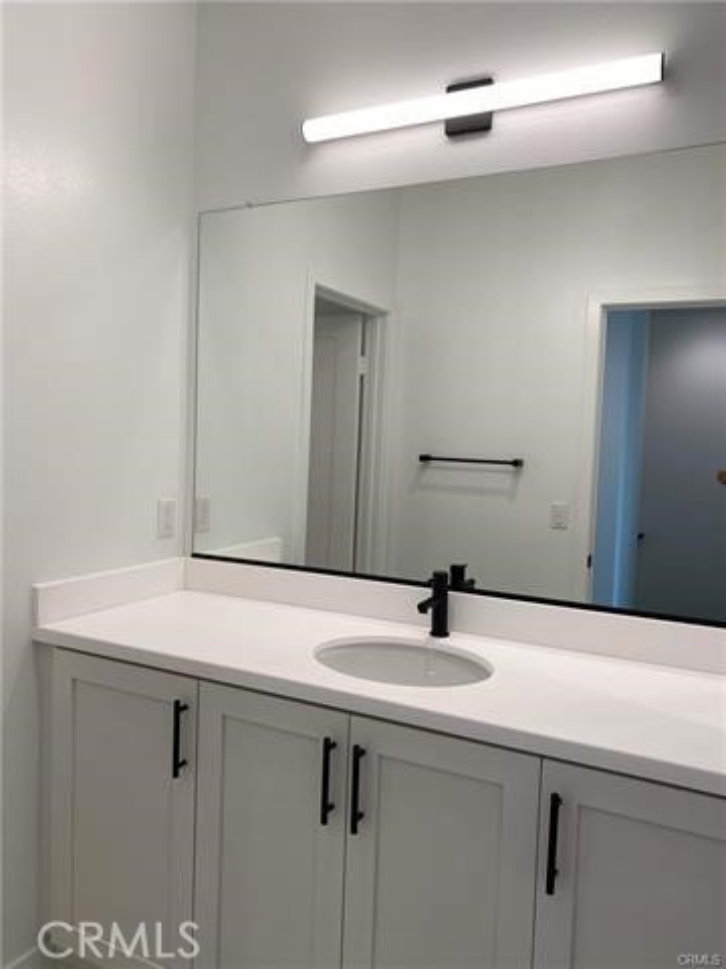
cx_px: 363
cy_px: 484
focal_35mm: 26
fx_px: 727
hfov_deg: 53.1
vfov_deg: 67.3
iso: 32
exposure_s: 1/120
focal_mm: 4.25
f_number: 1.8
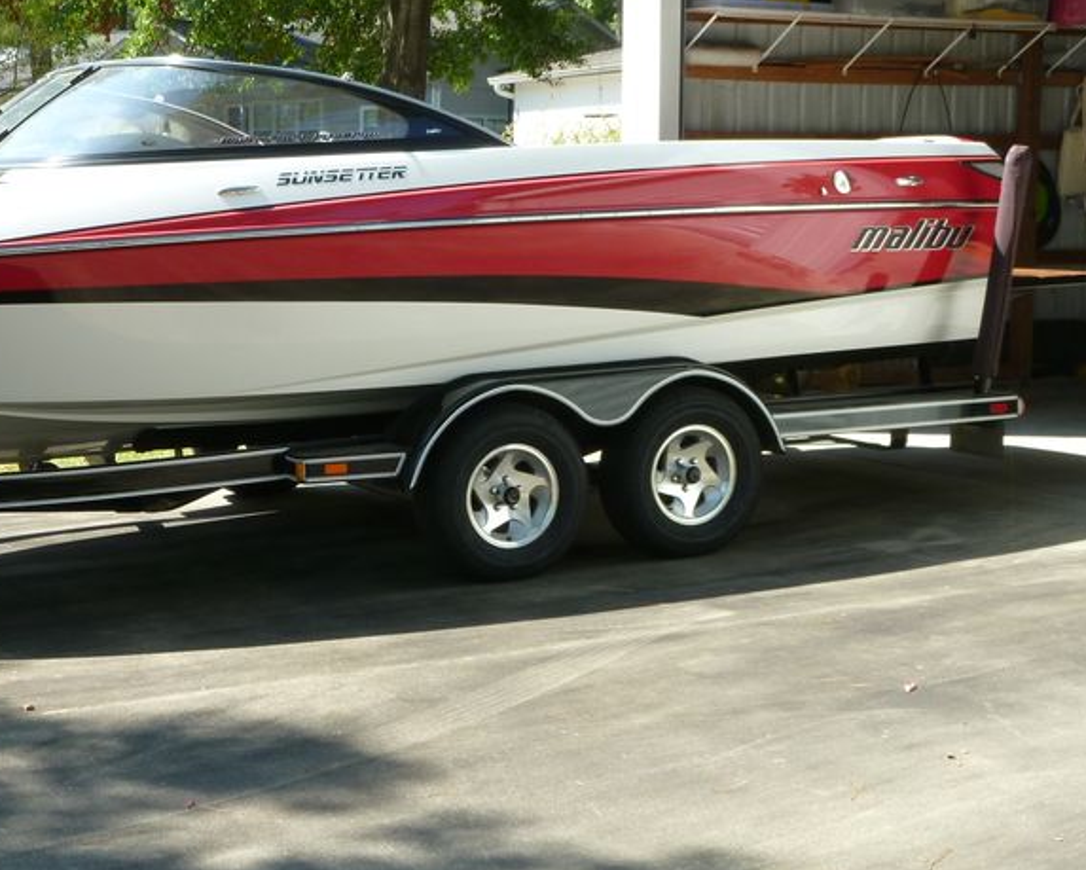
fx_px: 1962
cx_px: 244
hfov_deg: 30.3
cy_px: 373
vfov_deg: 25.0
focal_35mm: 61
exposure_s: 1/160
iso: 80
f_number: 3.8
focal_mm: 6.3
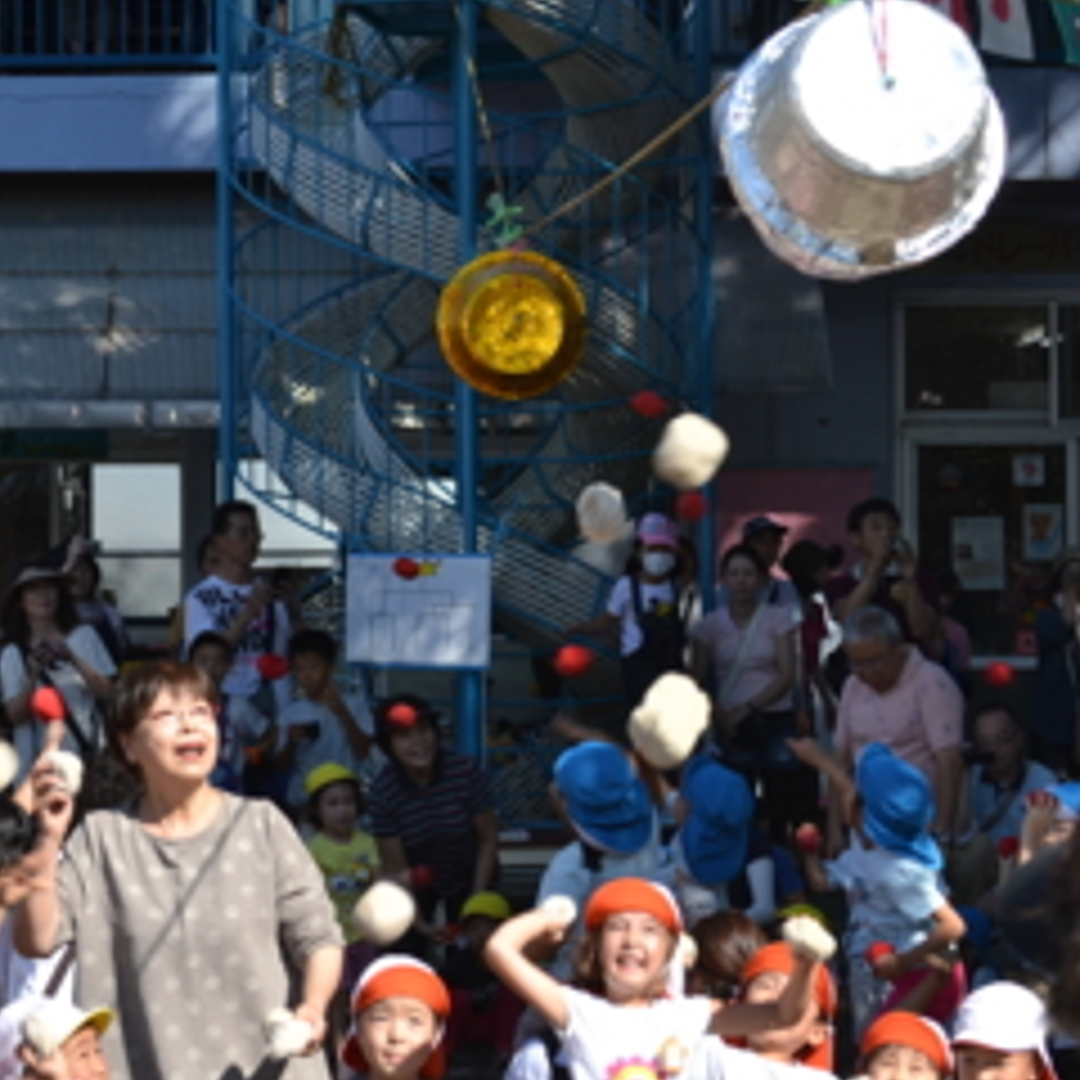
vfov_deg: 13.2
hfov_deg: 13.2
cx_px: 540
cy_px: 524
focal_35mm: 132
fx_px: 4659
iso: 100
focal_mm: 62
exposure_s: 1/200
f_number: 8
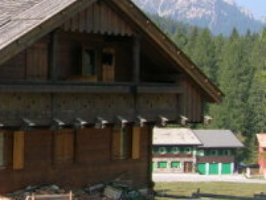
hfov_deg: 17.4
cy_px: 44
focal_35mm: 106
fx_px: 815
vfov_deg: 13.9
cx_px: -83
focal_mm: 6.1
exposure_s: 1/194
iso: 50
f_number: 5
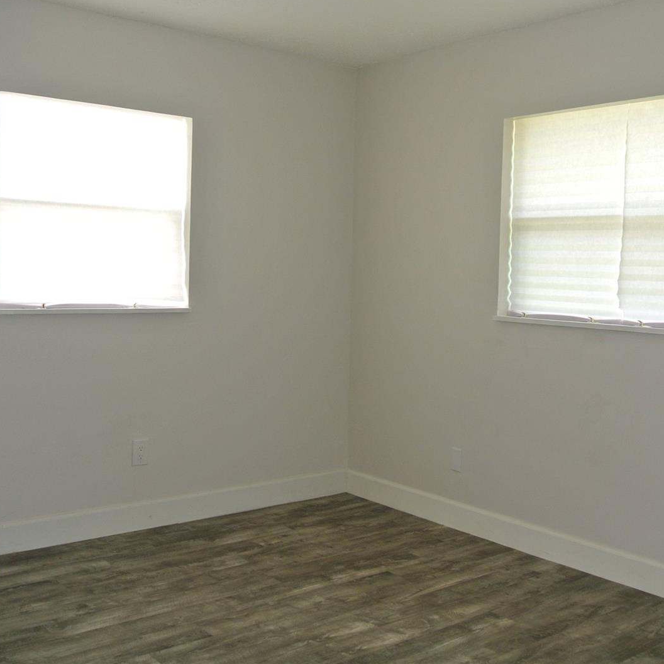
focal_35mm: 40
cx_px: 434
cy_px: 329
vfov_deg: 41.9
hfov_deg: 41.4
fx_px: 868
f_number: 5
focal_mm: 11.8
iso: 200
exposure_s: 1/60
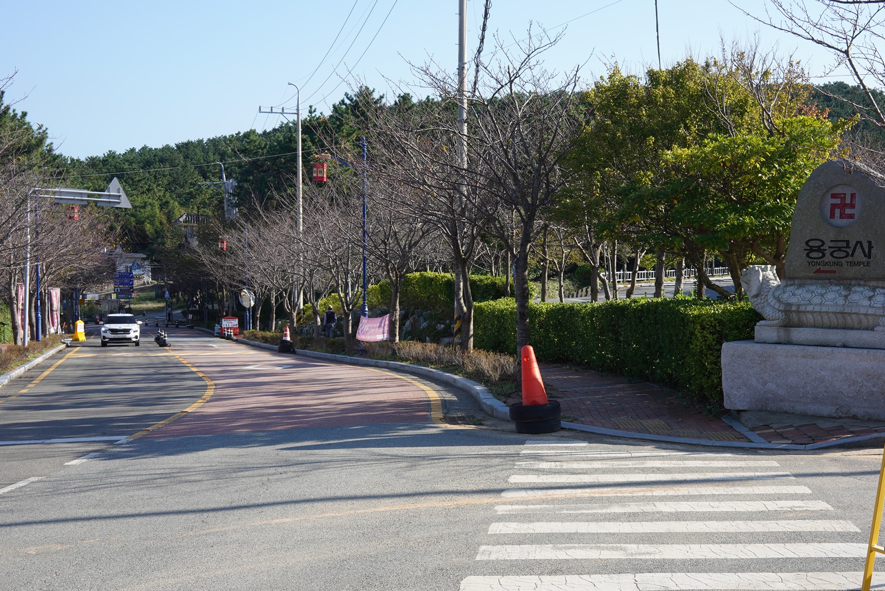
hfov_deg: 50.6
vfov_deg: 35.1
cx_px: 473
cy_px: 294
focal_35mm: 38
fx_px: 934
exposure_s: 1/100
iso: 200
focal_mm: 35
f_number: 13
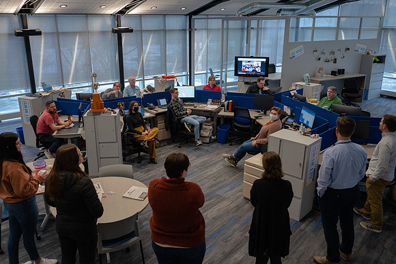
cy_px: 125
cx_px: 180
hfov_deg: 60.6
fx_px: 338
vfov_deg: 42.7
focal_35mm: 31
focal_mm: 28
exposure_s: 1/160
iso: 3200
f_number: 3.5
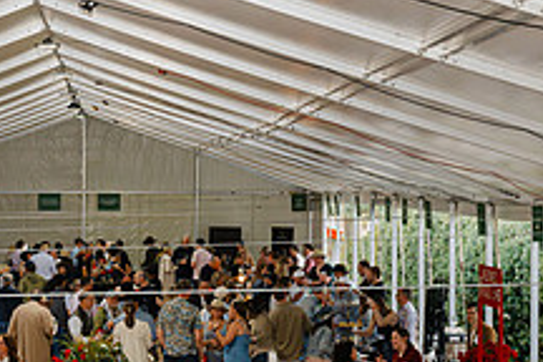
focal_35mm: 124
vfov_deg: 10.9
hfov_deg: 16.2
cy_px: 440
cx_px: -8
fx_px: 1870
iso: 4000
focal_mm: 42
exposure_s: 1/160
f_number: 8
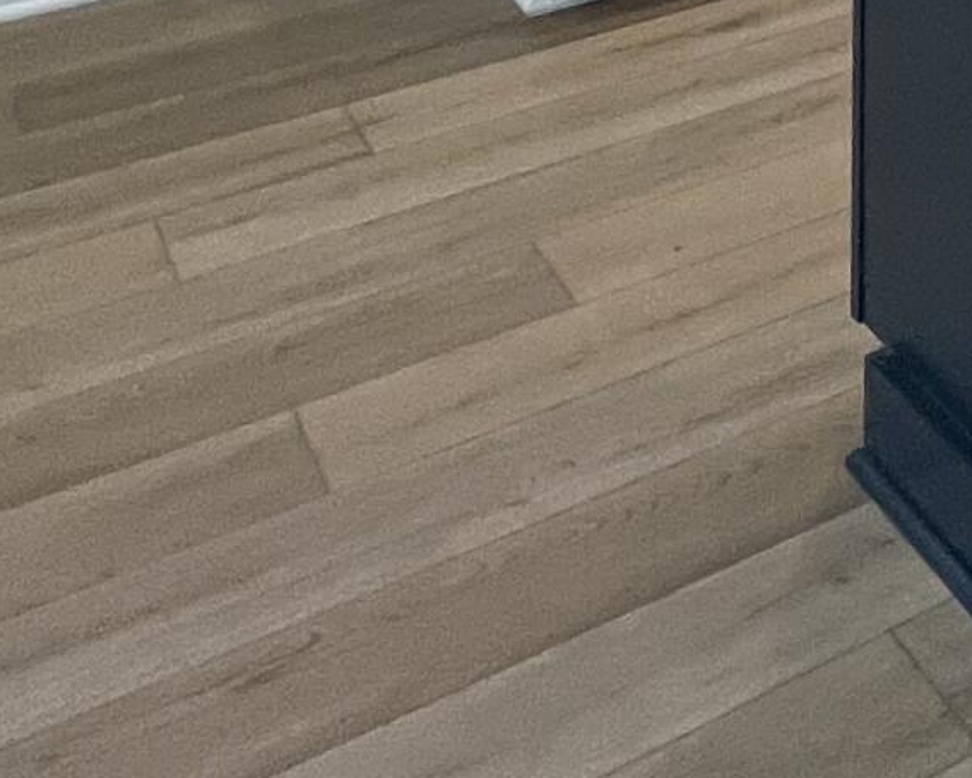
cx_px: 1959
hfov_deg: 18.3
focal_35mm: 67
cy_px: -882
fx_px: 1928
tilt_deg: +0.8
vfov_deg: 16.1
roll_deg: -0.7
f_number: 1.8
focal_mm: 1.57
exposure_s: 1/120
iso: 125
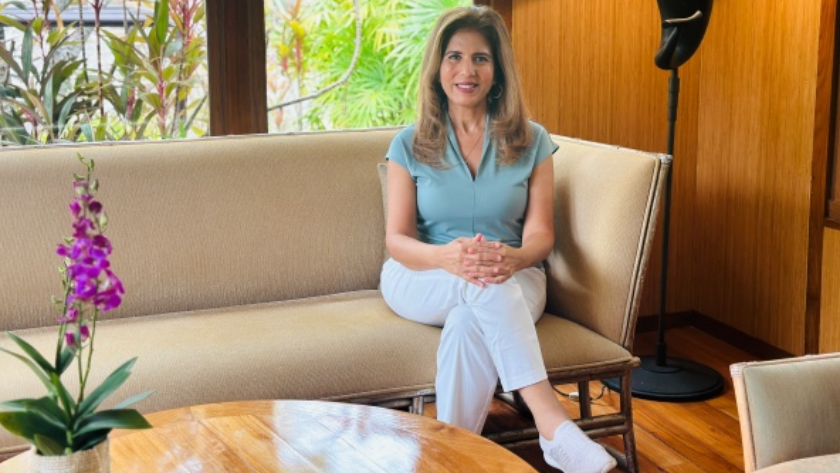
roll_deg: -0.1
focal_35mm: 53
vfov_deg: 22.6
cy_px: 170
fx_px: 1180
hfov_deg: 39.2
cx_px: 420
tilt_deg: -10.0
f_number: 1.78
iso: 100
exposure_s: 1/167
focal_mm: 6.86
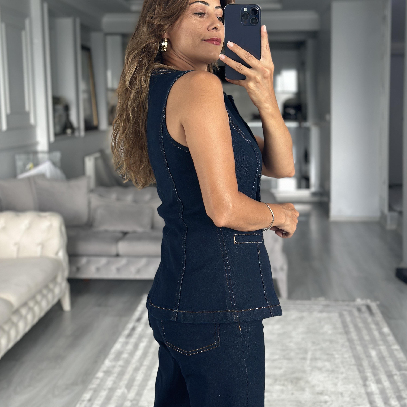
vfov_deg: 30.0
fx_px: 758
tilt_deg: -17.4
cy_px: 176
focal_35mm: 57
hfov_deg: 30.0
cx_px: 203
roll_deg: +0.5
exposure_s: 1/60
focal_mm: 6.86
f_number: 1.78
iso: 125
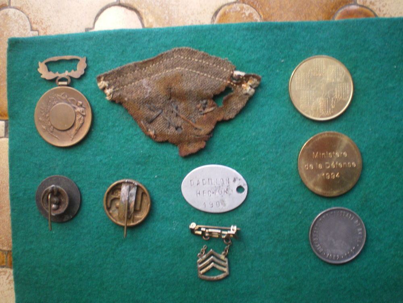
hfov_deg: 49.0
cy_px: 152
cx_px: 202
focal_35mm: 38
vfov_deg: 37.7
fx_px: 442
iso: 200
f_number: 3.1
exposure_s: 1/50
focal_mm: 6.3
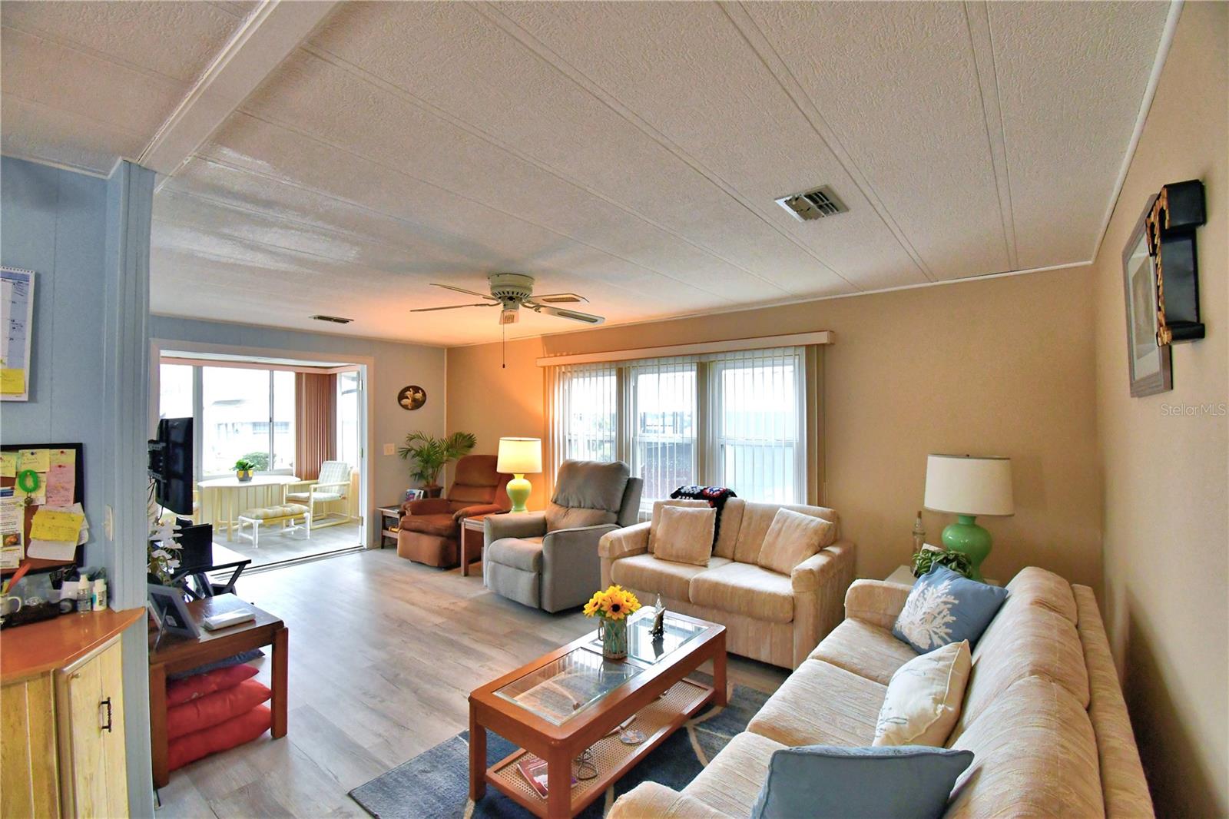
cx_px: 614
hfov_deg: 100.4
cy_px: 410
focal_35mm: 15
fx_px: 512
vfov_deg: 77.3
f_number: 8
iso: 1600
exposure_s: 1/60
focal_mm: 10
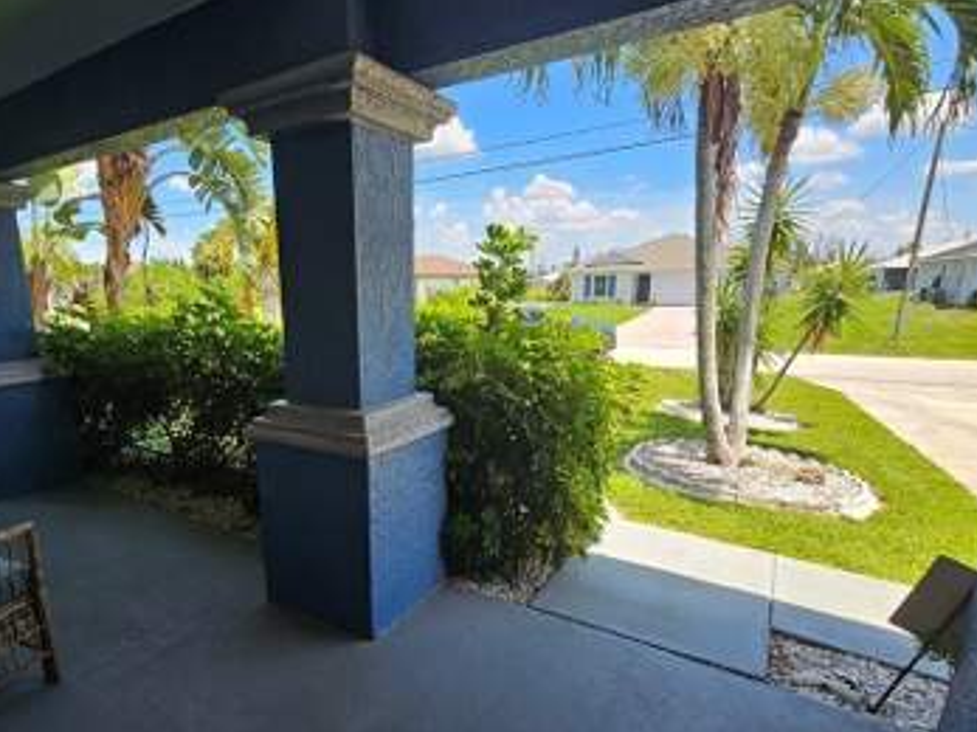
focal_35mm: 18
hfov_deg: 86.7
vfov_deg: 70.9
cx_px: 391
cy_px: 434
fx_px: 508
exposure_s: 1/654
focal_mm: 2.2
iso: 50
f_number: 2.2
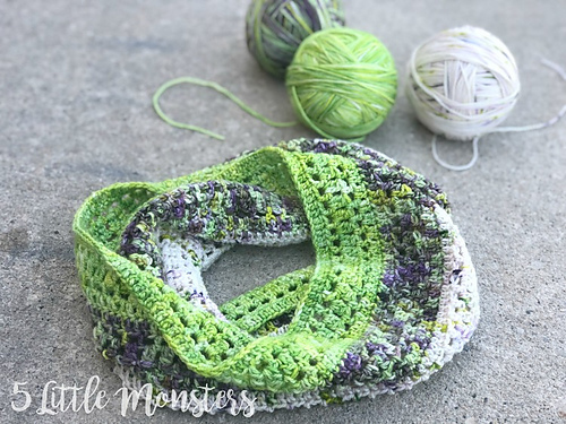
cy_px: 212
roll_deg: -3.7
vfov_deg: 25.7
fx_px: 932
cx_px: 283
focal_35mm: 57
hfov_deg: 33.8
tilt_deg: -44.1
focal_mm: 6.6
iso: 25
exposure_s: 1/60
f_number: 2.8
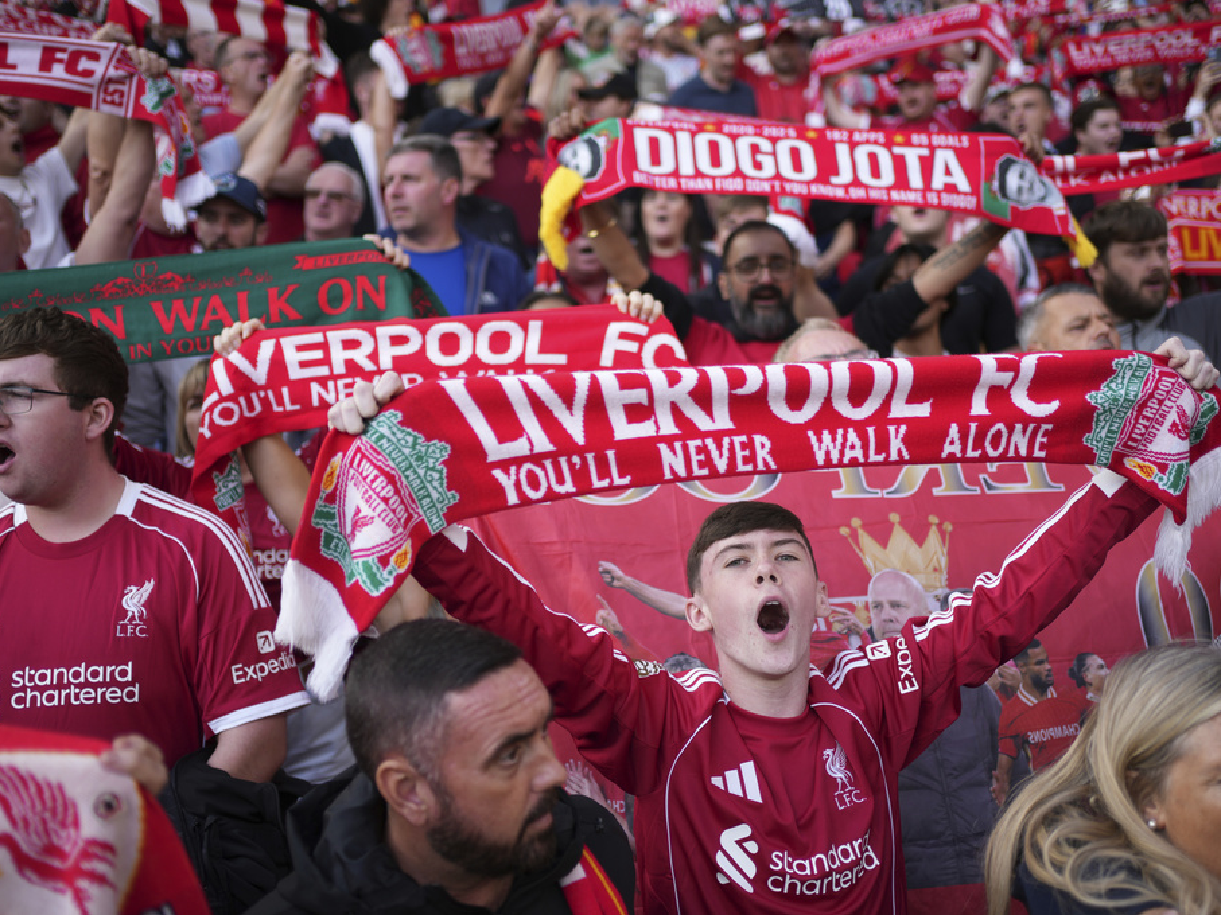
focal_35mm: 38
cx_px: 639
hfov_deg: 49.0
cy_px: 457
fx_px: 1340
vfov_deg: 37.7
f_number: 1.8
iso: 100
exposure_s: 1/800
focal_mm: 35
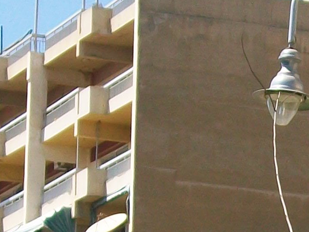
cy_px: 379
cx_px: 558
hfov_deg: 6.2
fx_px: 2804
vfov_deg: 4.7
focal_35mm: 314
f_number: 4.1
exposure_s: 1/400
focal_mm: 11
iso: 64
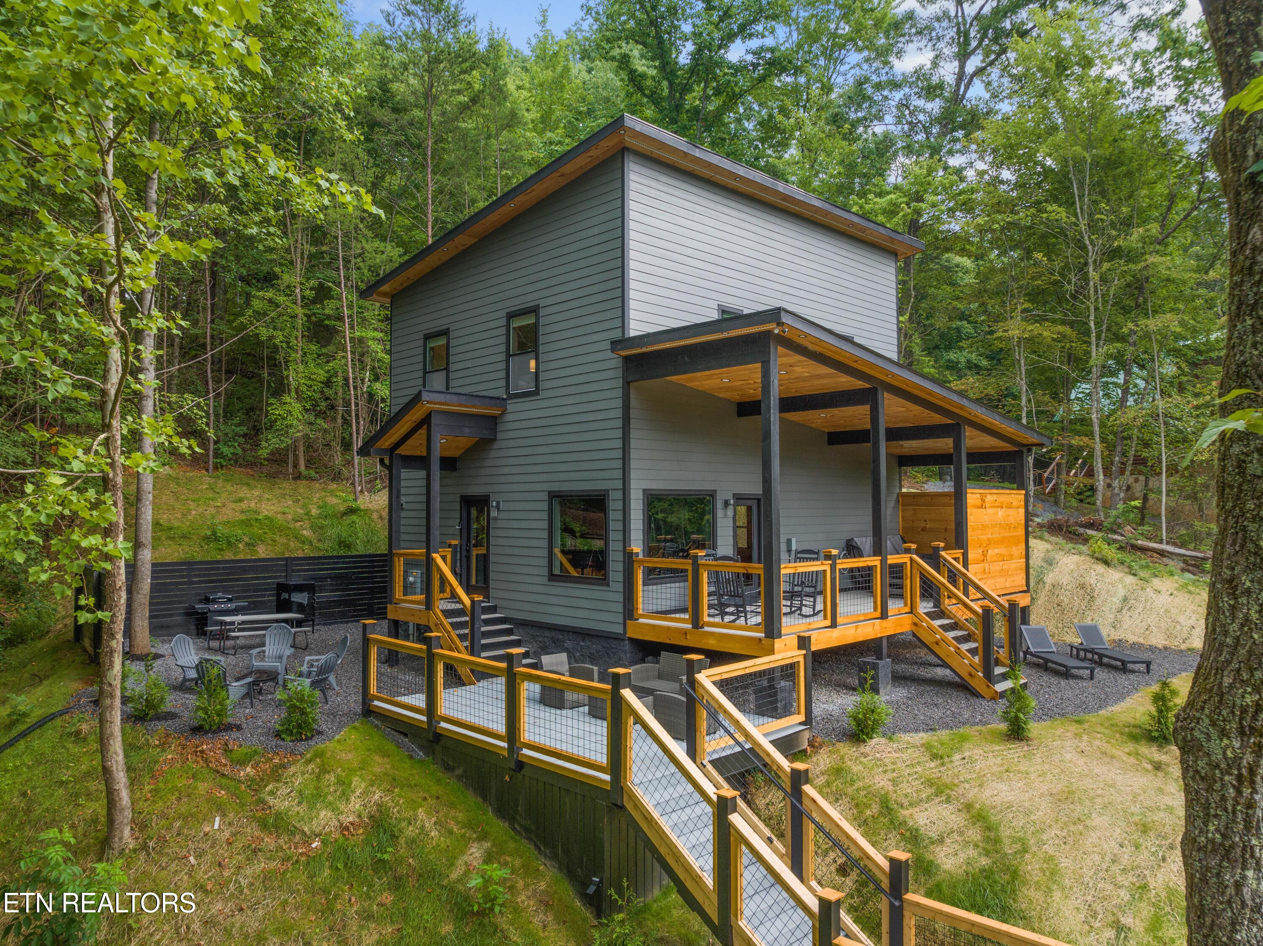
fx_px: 875
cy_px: 473
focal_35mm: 24
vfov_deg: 56.8
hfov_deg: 71.6
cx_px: 632
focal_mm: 12.29
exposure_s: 1/15
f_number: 2.8
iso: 230
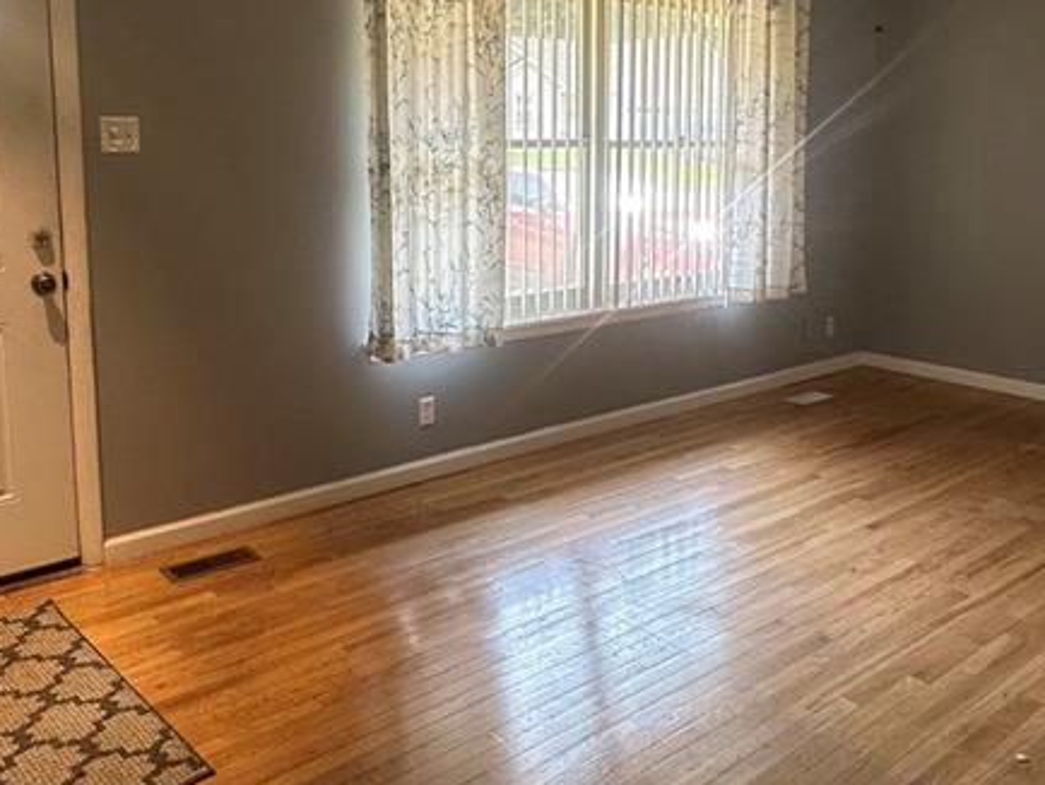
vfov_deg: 42.3
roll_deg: +0.2
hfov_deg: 55.3
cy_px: 250
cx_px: 563
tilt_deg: -6.2
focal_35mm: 33
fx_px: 997
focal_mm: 2.22
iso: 160
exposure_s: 1/120
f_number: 2.2
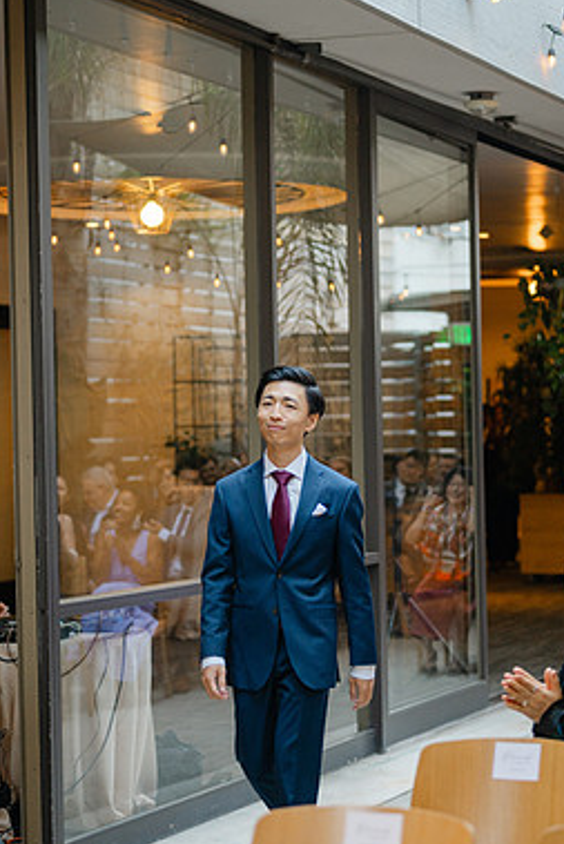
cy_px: 470
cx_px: 296
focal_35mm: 89
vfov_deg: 22.8
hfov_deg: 15.4
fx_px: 2089
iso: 250
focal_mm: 50
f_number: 1.8
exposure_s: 1/160
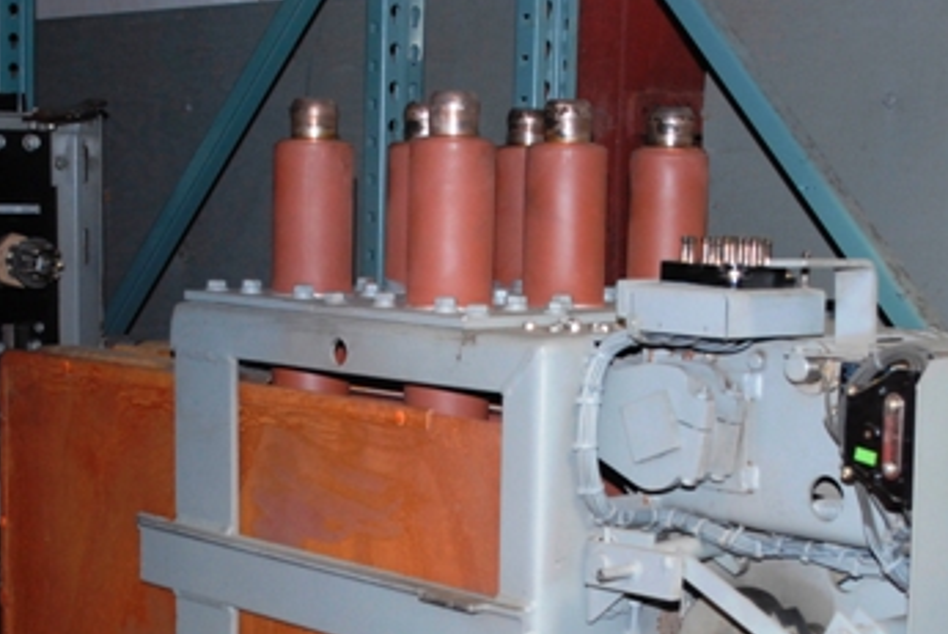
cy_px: 519
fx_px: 1925
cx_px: 484
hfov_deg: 27.7
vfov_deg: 18.5
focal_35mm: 73
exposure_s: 1/60
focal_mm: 28
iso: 400
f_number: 4
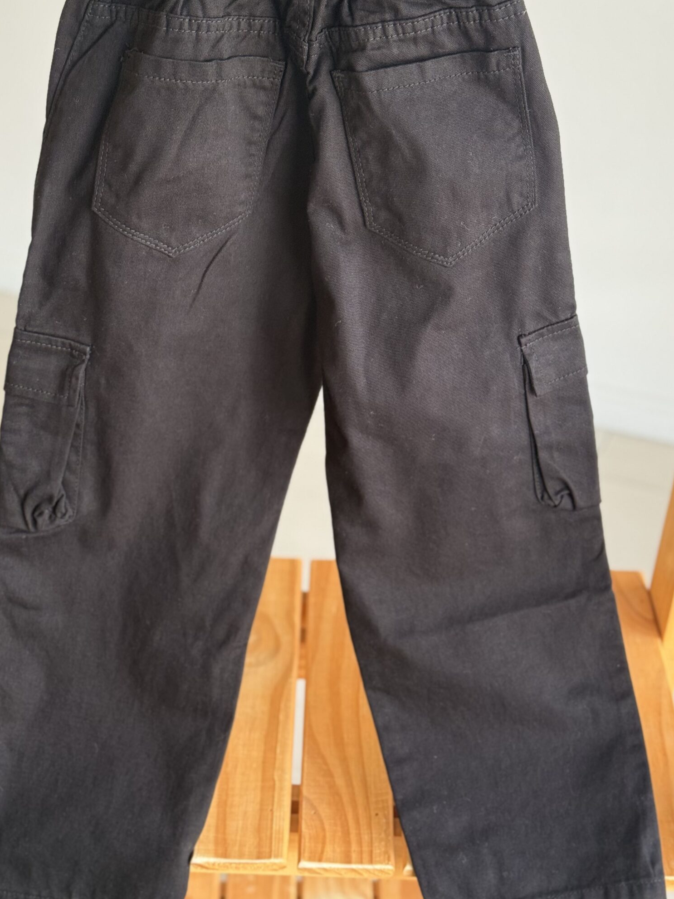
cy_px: 383
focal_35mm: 62
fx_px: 1610
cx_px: 326
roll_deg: -0.8
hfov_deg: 23.6
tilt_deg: -30.4
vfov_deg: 31.2
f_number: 1.78
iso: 100
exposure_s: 1/86
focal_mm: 6.76
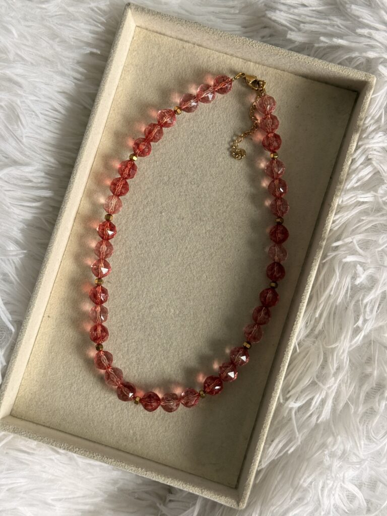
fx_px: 716
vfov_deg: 39.7
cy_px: 258
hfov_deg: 30.3
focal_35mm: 48
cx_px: 194
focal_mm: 6.76
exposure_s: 1/232
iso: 125
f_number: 1.78
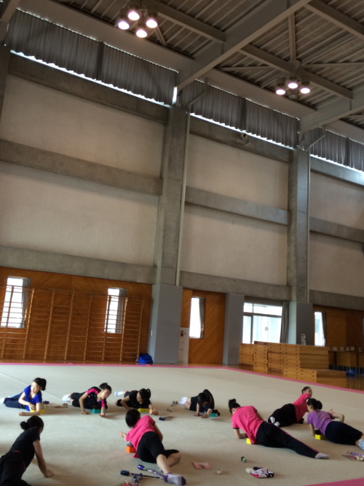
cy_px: 213
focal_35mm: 36
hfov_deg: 39.6
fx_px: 505
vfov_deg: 51.2
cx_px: 175
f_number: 2.2
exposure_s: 1/30
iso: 40
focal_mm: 4.12
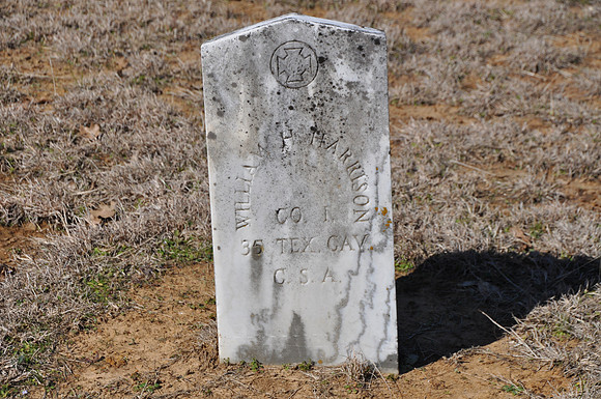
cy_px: 200
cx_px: 300
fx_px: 1951
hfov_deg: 17.5
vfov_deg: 11.7
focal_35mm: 117
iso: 200
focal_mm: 78
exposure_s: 1/320
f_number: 9
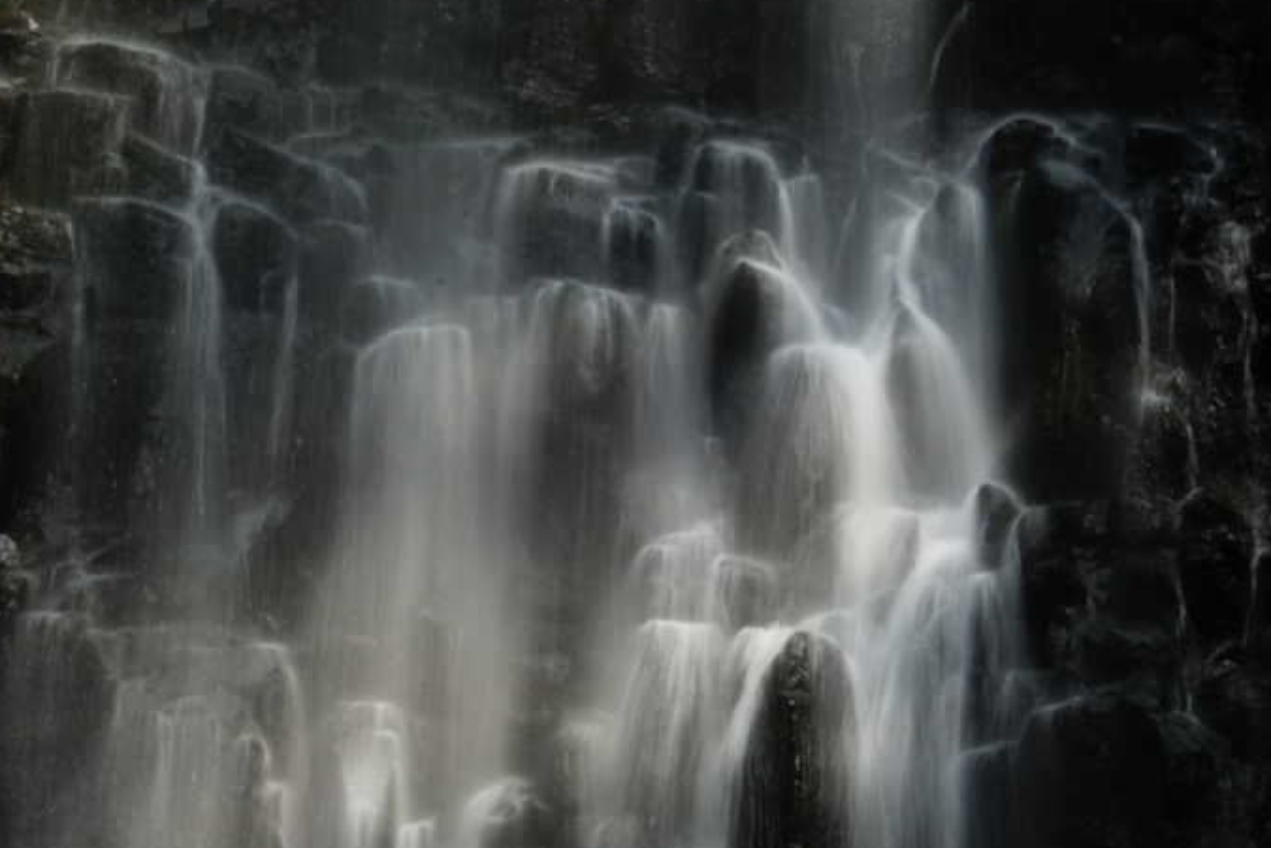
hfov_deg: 6.9
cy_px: 460
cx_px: 584
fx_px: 10591
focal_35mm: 300
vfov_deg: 4.6
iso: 100
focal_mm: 169
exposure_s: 1/13
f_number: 32
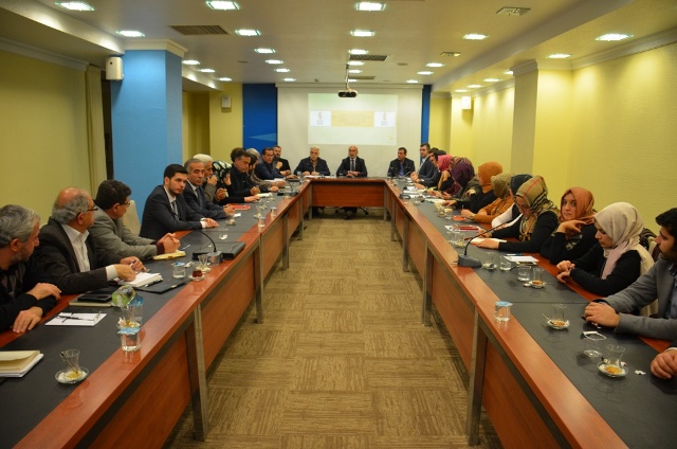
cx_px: 338
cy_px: 224
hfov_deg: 67.5
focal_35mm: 27
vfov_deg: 47.7
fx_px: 507
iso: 800
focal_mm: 18
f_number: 4
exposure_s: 1/60
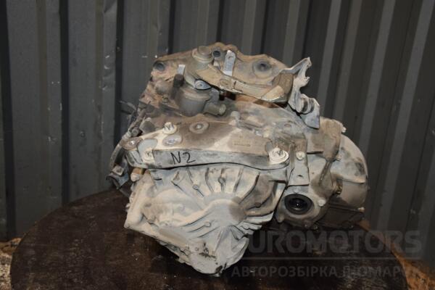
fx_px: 507
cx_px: 218
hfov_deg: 46.4
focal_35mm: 42
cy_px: 145
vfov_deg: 31.9
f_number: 5
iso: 800
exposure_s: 1/60
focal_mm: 28
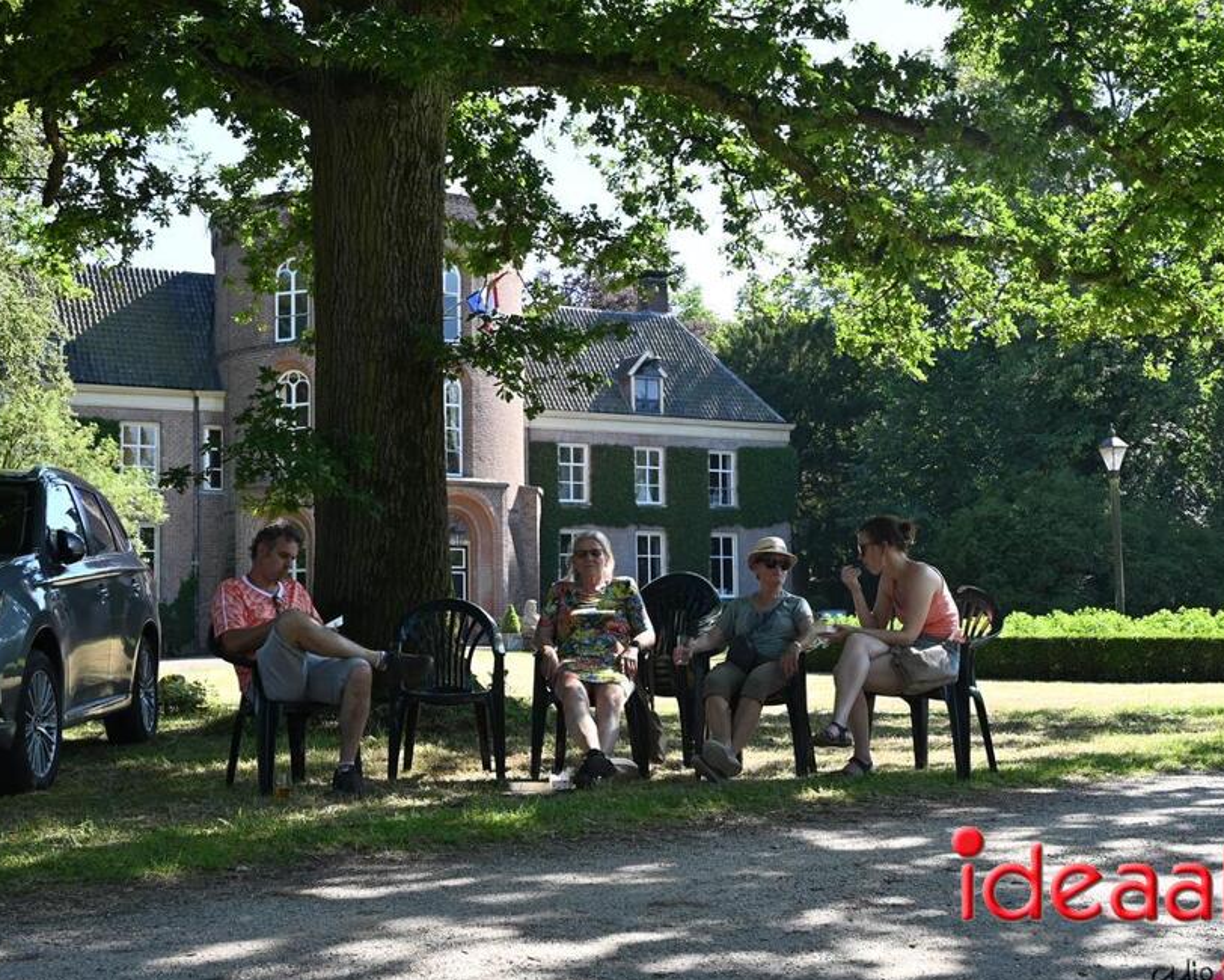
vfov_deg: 32.1
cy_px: 497
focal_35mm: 47
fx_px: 1703
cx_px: 565
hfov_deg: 39.5
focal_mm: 27.5
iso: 180
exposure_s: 1/250
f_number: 5.6
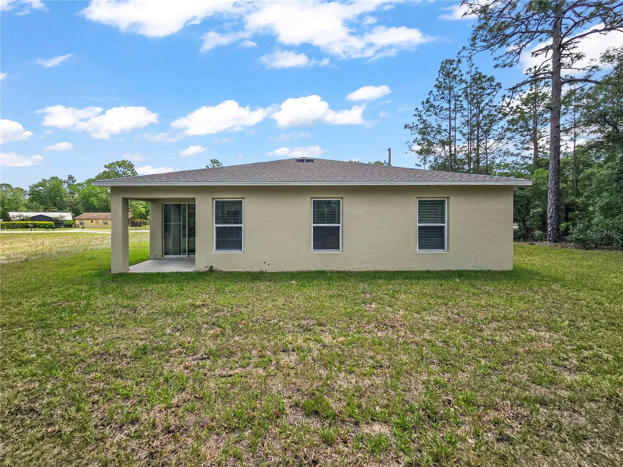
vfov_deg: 89.9
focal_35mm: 13
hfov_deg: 106.2
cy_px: 234
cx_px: 312
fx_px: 234
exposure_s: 1/3500
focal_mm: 2.2
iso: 50
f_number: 2.2
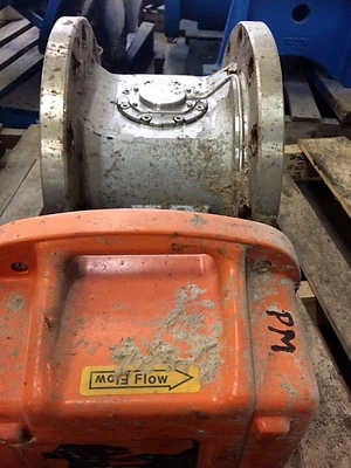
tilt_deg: -41.2
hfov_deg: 48.2
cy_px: 234
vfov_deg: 61.7
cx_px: 176
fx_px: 392
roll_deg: -2.6
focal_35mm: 29
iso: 320
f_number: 2.2
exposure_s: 1/30
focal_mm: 4.15
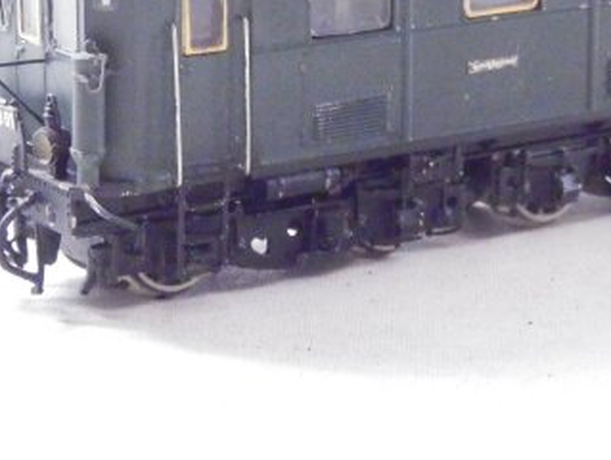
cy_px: 46
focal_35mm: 124
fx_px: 2191
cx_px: 387
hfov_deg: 15.9
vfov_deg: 11.9
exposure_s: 1/160
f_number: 4.4
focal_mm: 11.9
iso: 2500
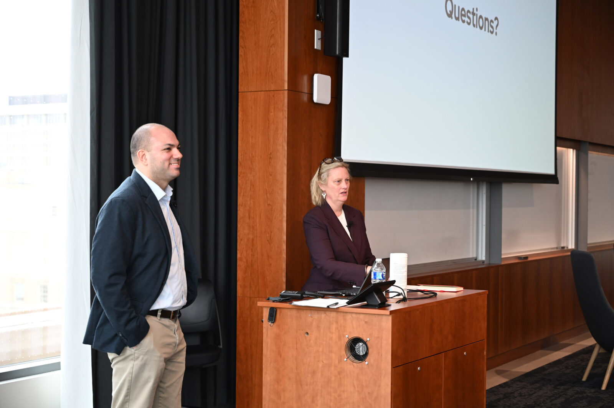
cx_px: 307
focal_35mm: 60
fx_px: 1022
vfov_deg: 22.6
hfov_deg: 33.4
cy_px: 204
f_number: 4
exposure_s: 1/100
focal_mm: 60
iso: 640
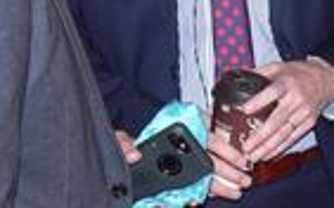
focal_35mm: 171
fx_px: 1556
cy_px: -90
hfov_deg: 12.2
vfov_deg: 7.5
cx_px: 246
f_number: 2.8
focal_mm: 10.5
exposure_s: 1/50
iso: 150
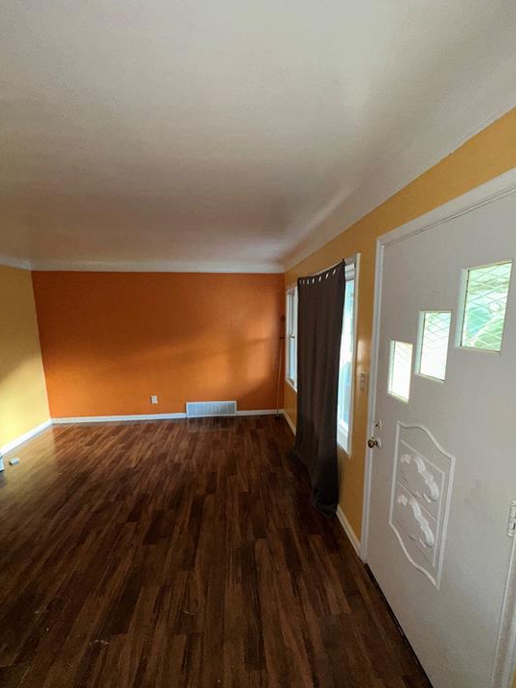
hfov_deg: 81.8
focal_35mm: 15
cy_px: 365
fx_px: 298
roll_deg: -1.3
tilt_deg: -8.8
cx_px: 264
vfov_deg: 98.0
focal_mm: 2.22
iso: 200
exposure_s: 1/60
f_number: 2.2
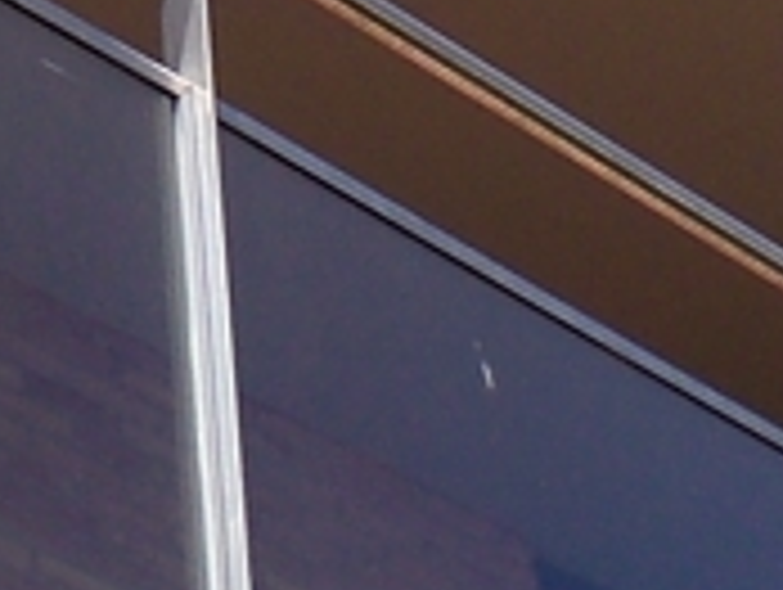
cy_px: -730
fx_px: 5935
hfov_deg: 7.5
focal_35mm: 262
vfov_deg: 5.5
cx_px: -171
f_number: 4.4
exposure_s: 1/320
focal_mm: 6.3
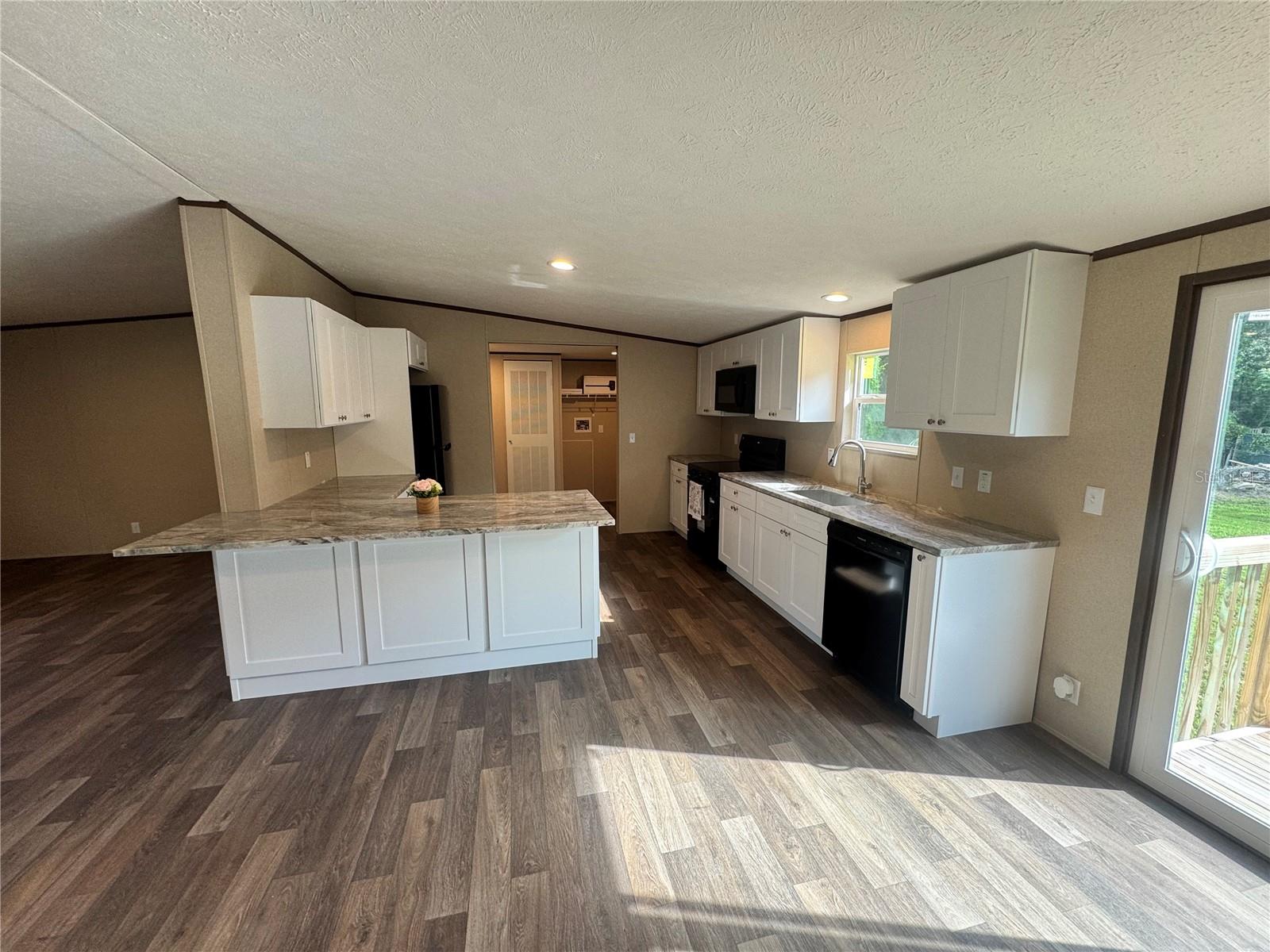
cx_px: 635
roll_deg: -0.2
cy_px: 476
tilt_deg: -8.7
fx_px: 514
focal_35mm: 14
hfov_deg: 102.1
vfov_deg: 85.7
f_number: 2.2
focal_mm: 2.22
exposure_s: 1/120
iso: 100
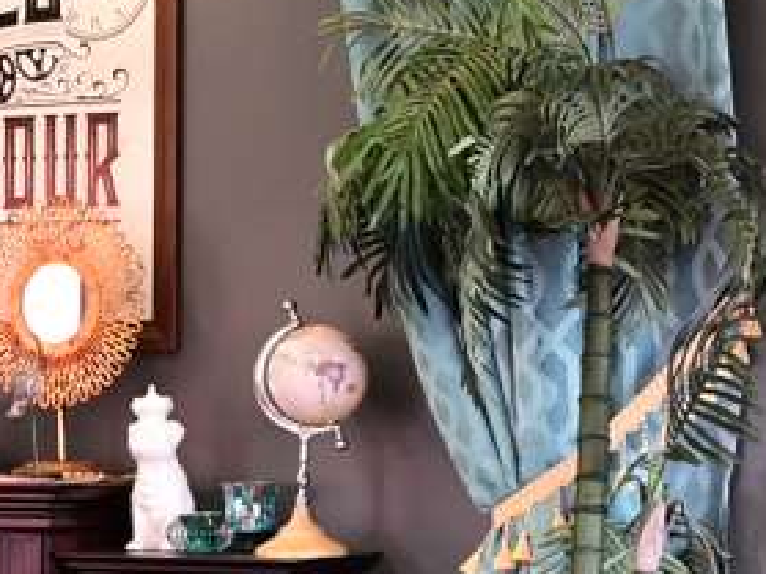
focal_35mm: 158
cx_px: 60
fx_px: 3495
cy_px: 343
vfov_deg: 9.4
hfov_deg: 12.4
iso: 2500
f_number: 8
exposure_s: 1/60
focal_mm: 34.5
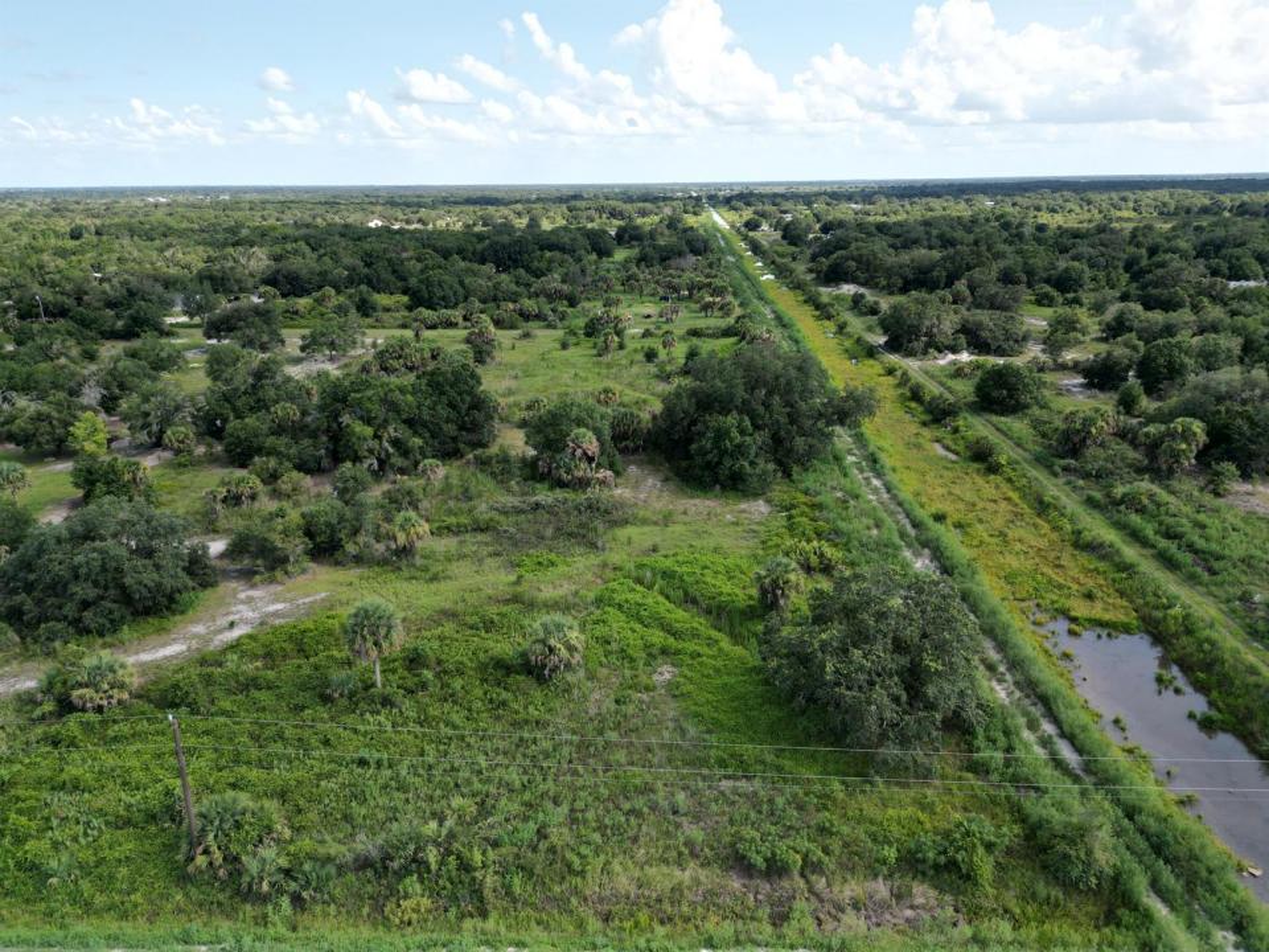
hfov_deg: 71.6
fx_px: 880
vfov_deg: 56.8
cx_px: 634
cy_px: 476
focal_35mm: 24
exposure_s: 1/1500
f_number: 1.7
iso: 100
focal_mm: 6.72
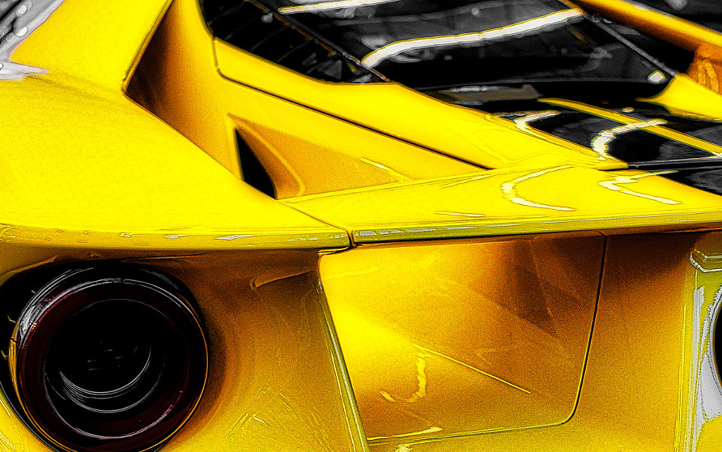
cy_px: 322
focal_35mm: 64
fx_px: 1260
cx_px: 410
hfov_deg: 31.9
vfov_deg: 20.2
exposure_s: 1/40
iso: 640
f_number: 2.8
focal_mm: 35
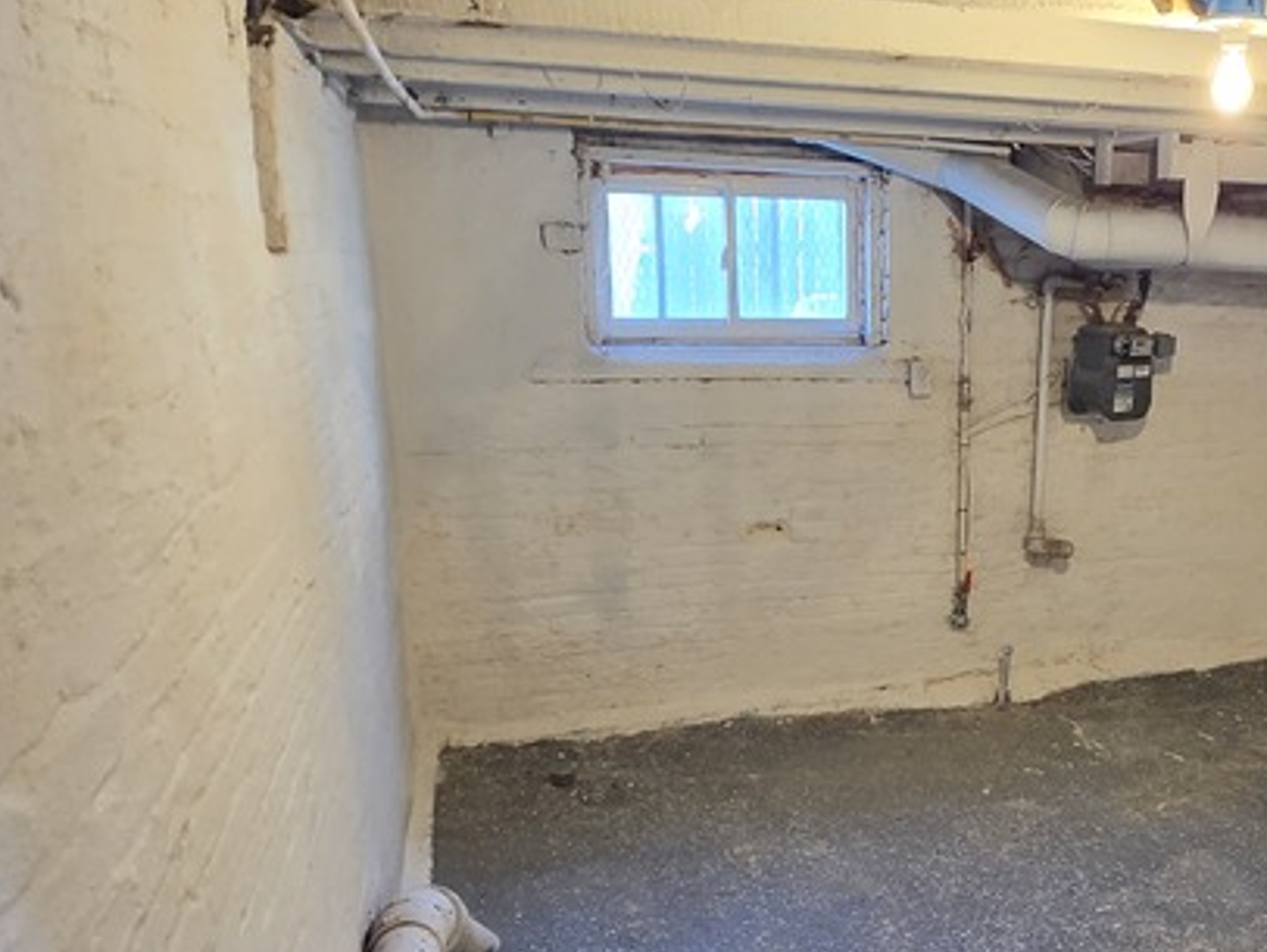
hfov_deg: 54.1
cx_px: 952
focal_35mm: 32
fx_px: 1172
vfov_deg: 43.8
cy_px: 609
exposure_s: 1/60
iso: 200
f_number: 2.2
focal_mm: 2.2
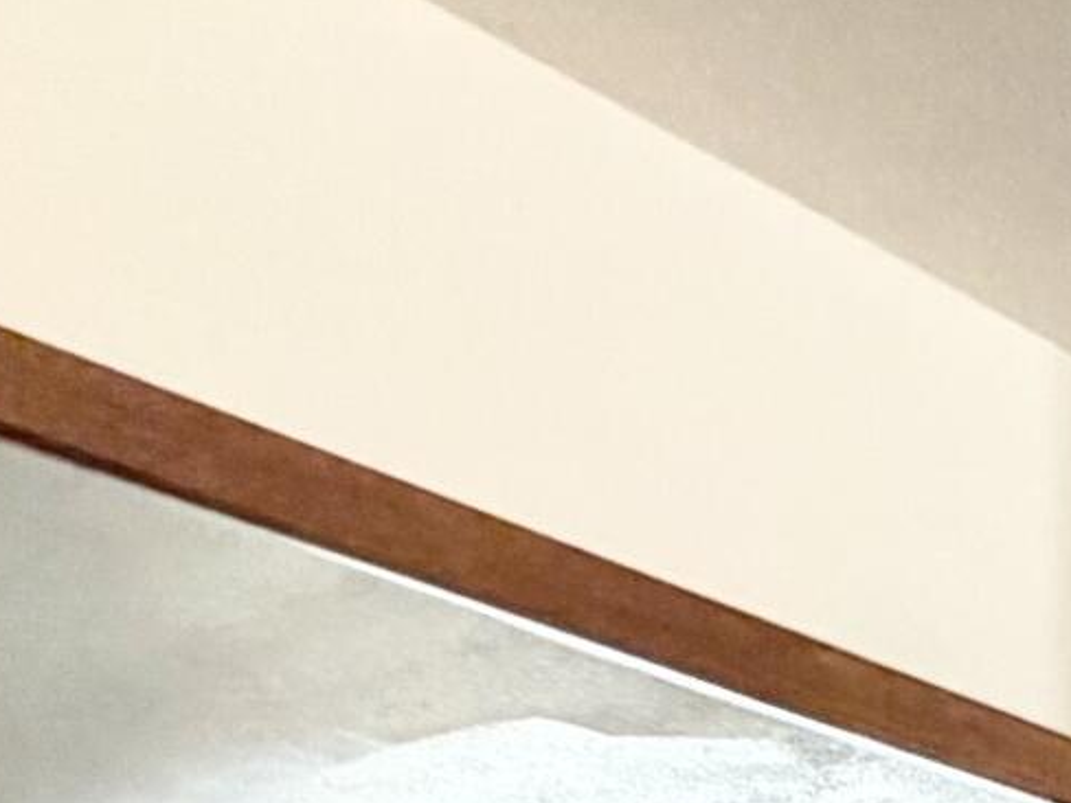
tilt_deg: +0.8
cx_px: 2208
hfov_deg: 16.5
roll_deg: +1.5
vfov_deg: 14.2
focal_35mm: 86
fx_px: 2661
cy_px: 1648
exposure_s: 1/60
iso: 500
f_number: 2.2
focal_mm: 2.22
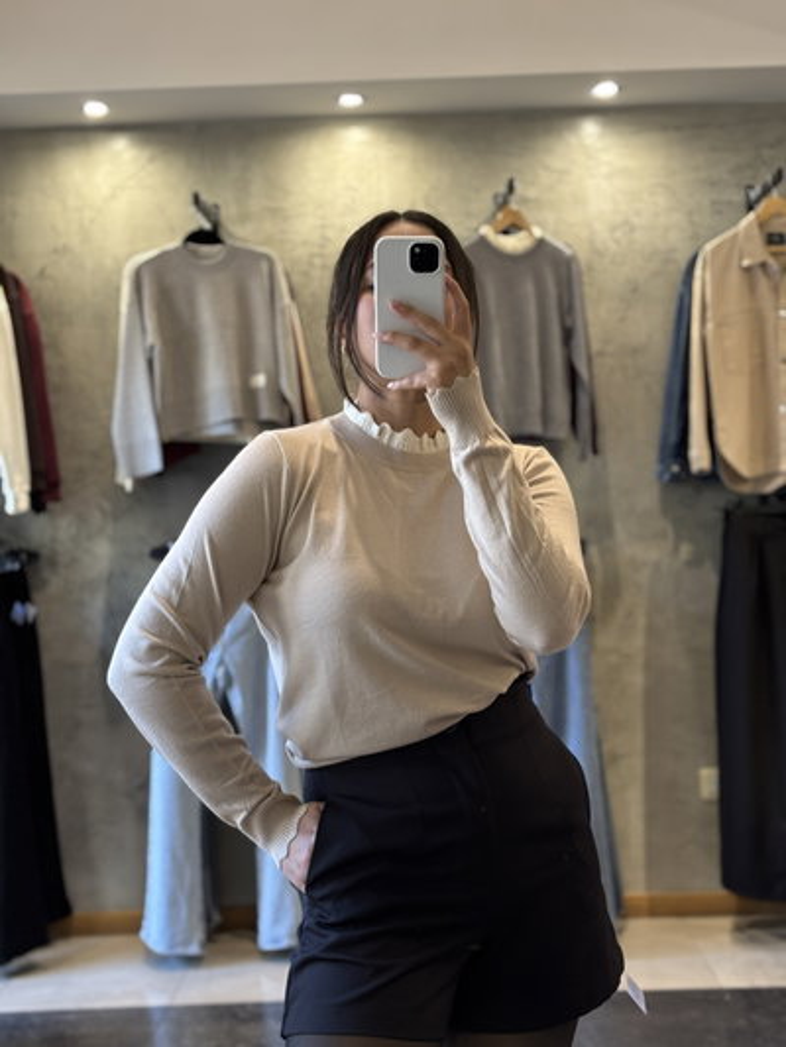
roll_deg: +1.5
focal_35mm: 52
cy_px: 524
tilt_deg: -17.9
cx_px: 393
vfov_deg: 36.8
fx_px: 1574
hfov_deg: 28.0
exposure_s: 1/50
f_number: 1.6
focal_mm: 5.96
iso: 100
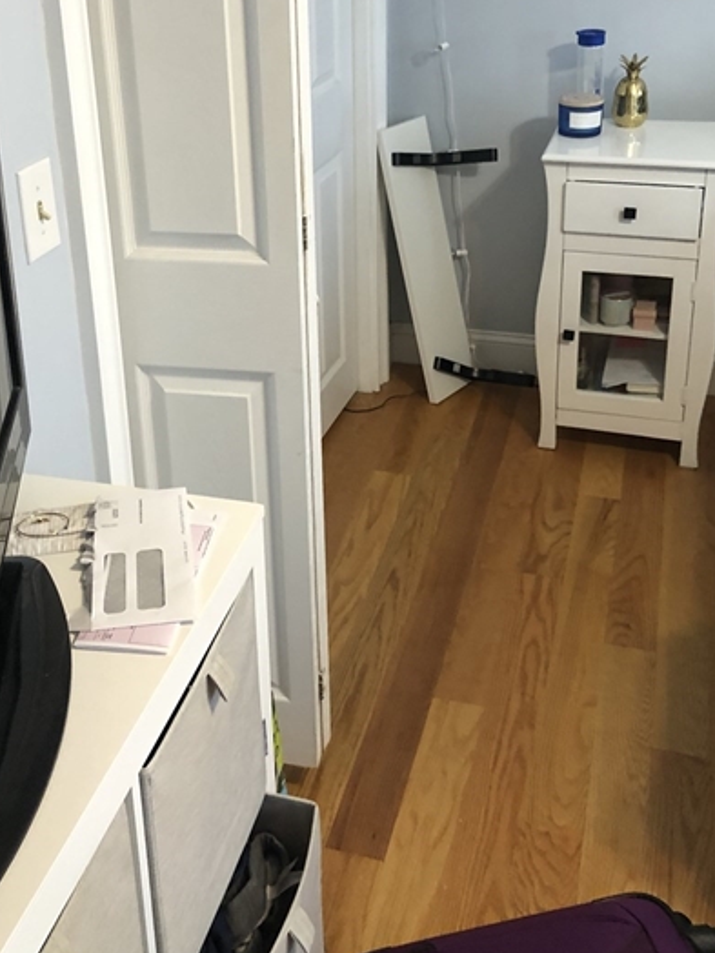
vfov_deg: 44.7
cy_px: 278
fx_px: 1129
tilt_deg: -22.2
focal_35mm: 41
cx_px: 286
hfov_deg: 35.0
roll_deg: +1.9
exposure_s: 1/15
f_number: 1.8
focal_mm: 3.99
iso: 50
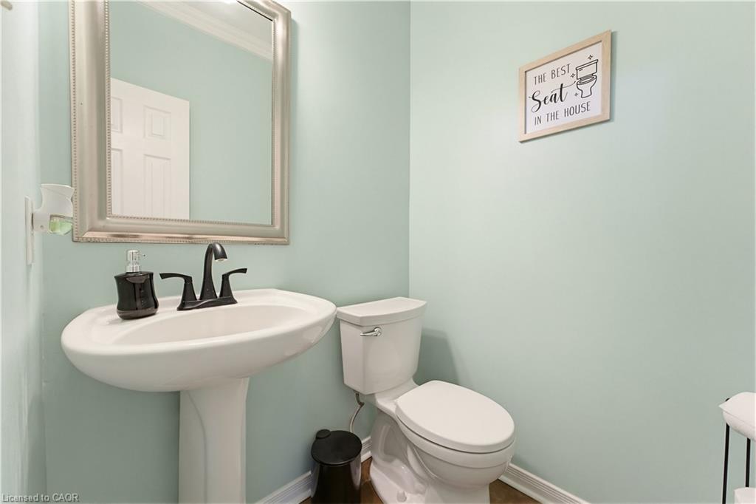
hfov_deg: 104.3
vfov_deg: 81.2
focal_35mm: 14
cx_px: 378
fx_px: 294
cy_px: 252
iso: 400
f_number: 8
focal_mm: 14
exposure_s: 1/3.33
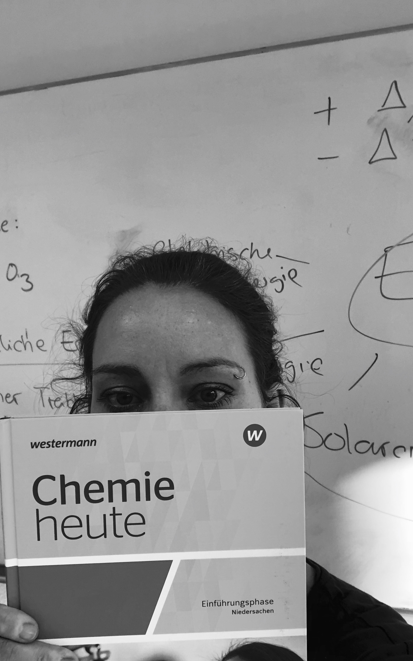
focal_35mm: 34
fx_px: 612
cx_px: 214
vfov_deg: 56.7
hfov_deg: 37.3
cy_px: 331
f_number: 2.2
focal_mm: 2.87
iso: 50
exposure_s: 1/100
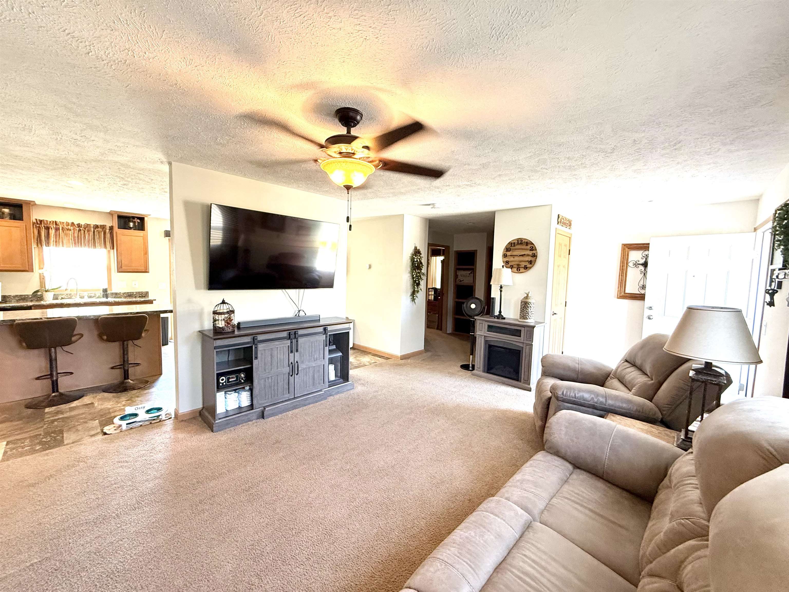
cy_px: 296
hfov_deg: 102.1
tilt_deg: -4.5
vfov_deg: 85.7
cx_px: 394
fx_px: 319
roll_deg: -2.0
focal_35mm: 14
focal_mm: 2.22
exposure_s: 1/60
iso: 250
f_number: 2.2
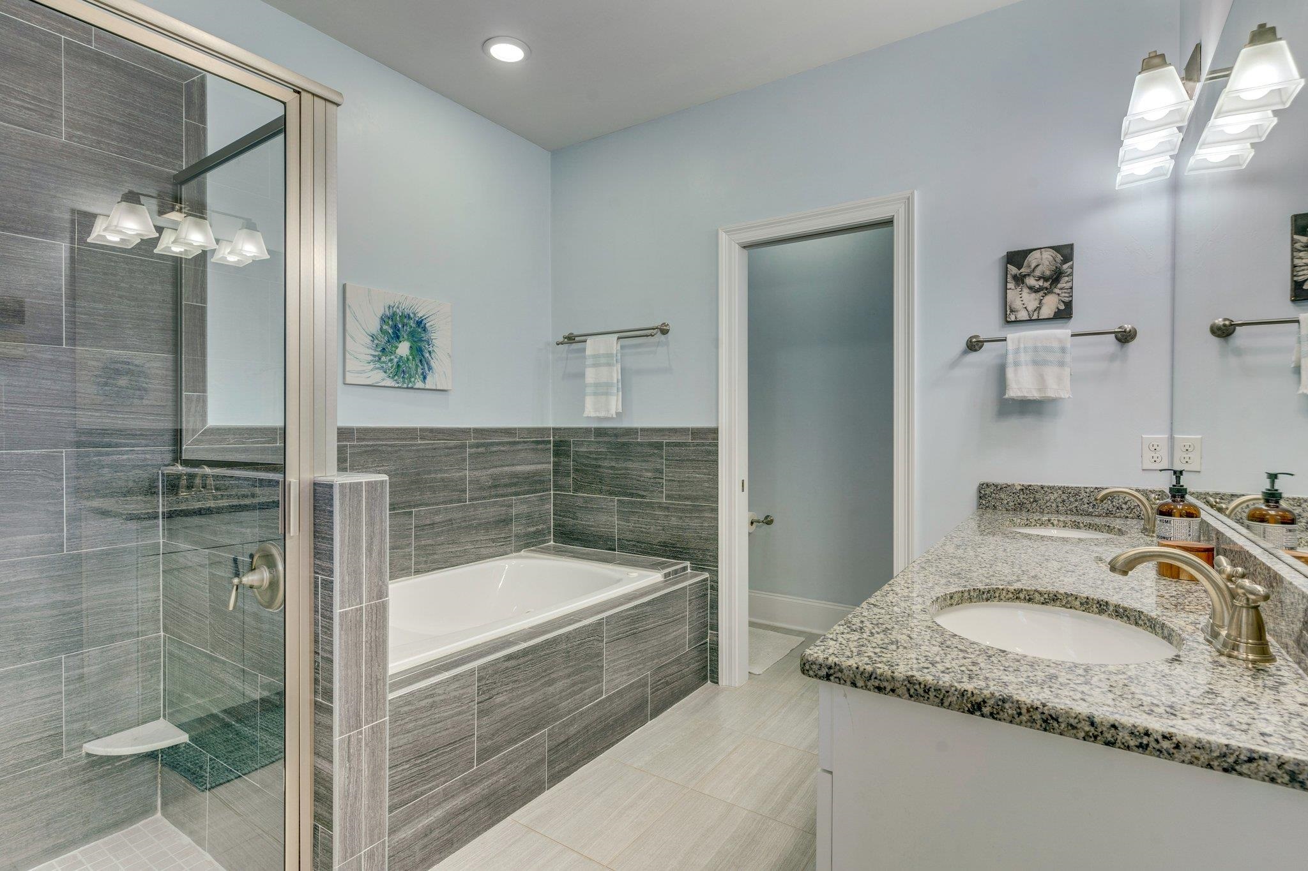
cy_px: 436
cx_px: 654
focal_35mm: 17
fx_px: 618
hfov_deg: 93.3
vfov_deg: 70.4
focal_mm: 17
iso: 100
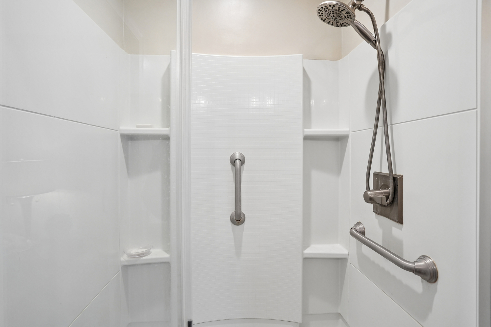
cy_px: 164
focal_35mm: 17
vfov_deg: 70.4
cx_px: 246
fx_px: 232
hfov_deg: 93.3
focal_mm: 17
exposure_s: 1/60
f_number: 5.6
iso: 400
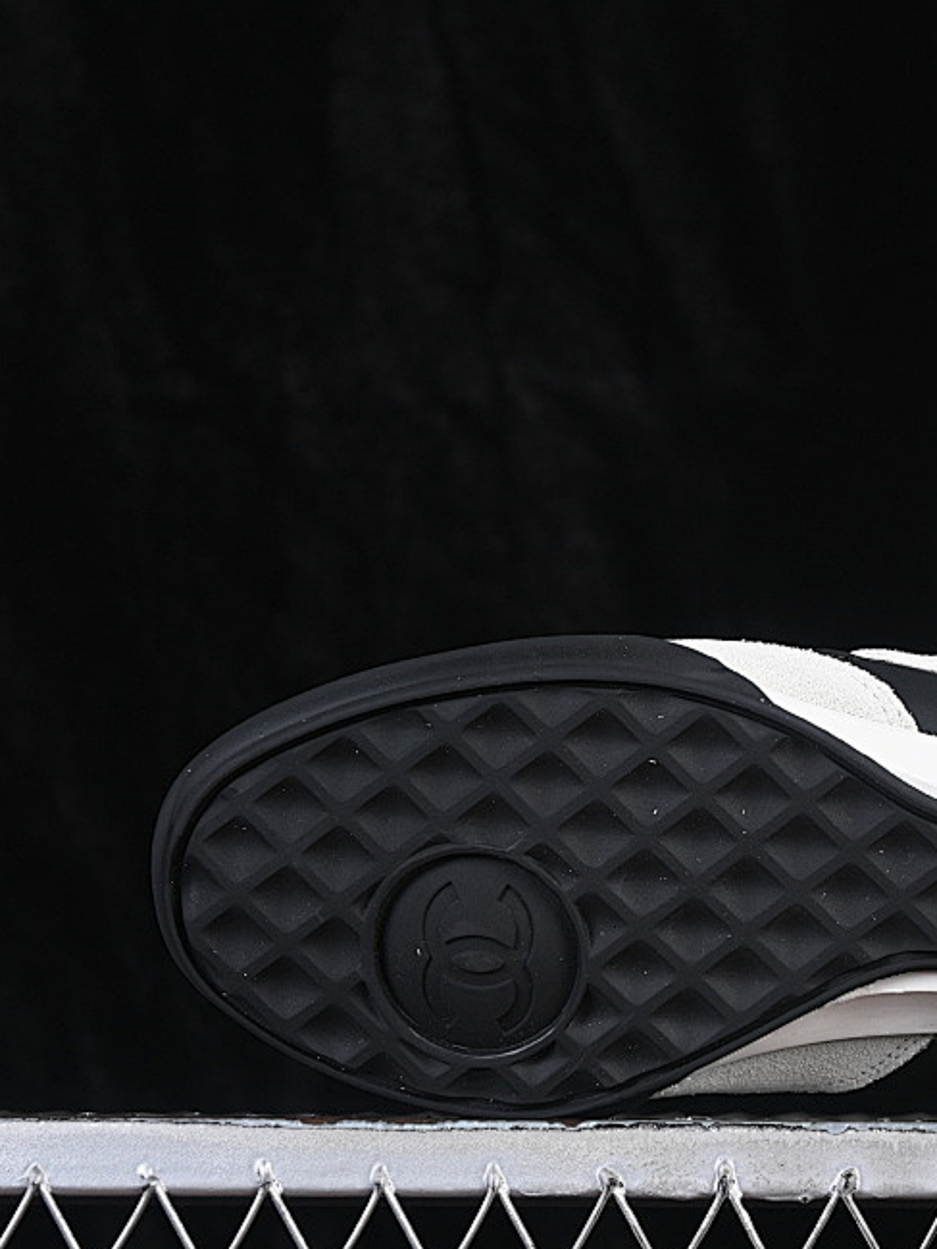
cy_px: 691
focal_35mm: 120
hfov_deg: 12.3
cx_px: 829
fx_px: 4330
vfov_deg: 16.4
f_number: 6.3
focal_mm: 50
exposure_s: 1/60
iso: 160
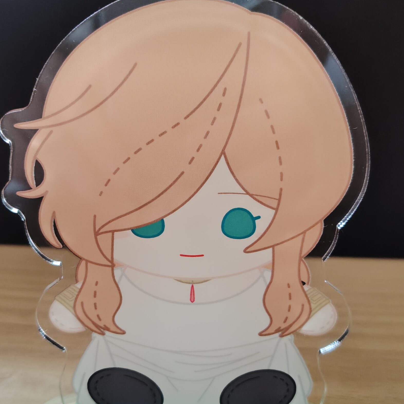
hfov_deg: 34.7
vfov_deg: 34.7
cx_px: 193
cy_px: 221
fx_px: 647
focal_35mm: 49
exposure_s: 1/120
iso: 1724
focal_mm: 5.56
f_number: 1.88
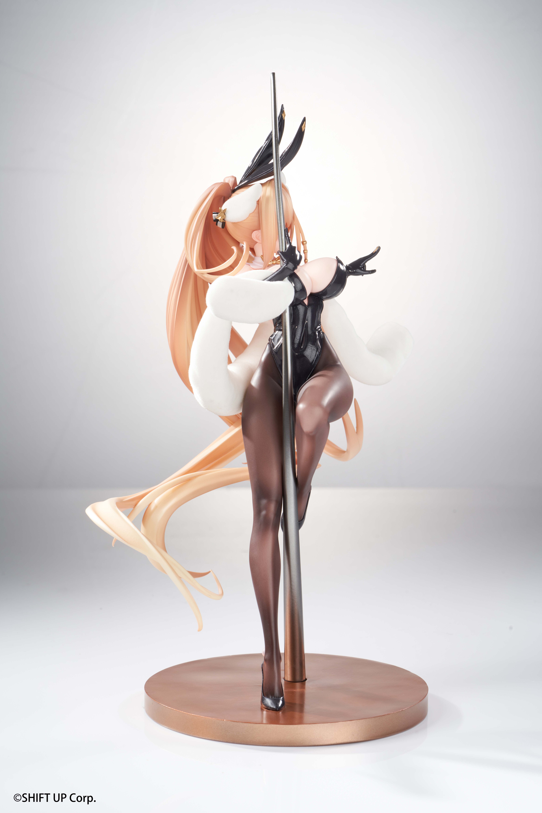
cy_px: 406
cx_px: 271
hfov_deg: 15.2
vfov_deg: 22.6
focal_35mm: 90
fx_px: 2032
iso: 100
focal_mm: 90
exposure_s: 1/13
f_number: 16
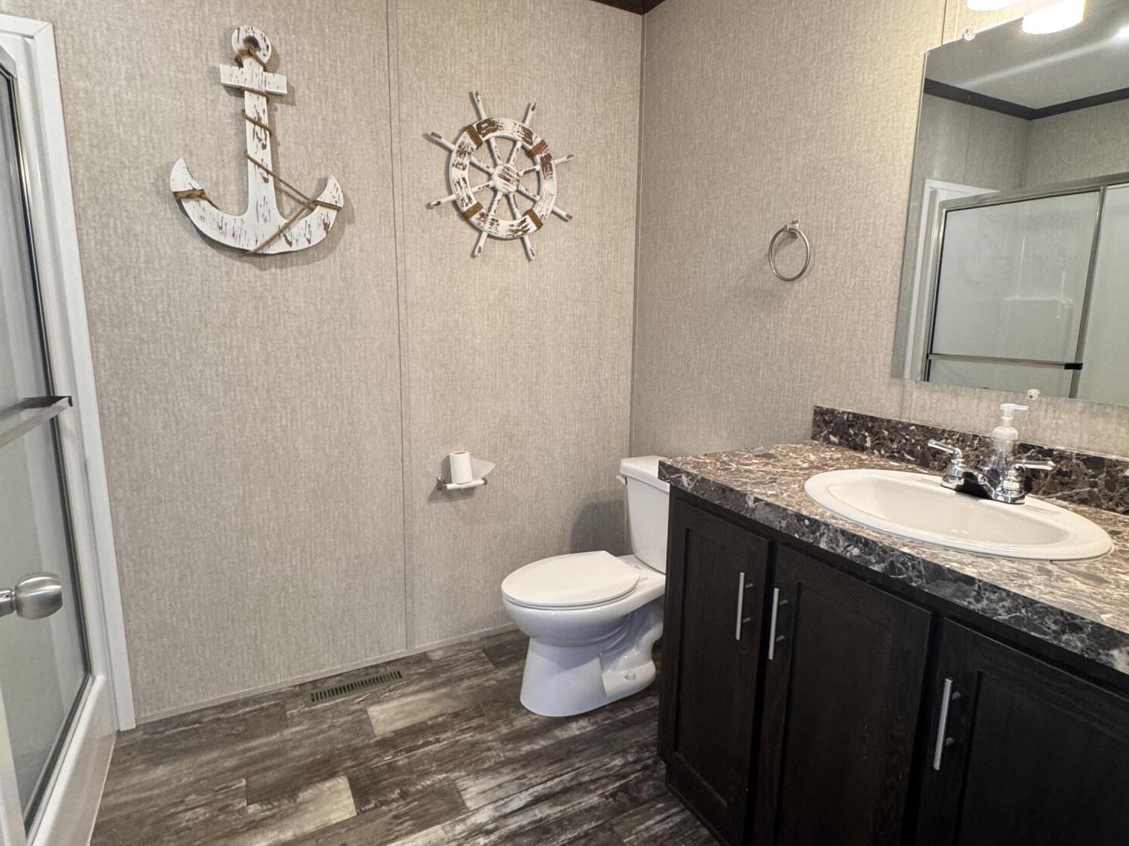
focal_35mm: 19
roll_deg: -1.0
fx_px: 620
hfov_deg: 84.7
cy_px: 417
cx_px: 571
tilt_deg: -10.6
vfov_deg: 68.7
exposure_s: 1/60
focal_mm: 2.22
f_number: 2.2
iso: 200
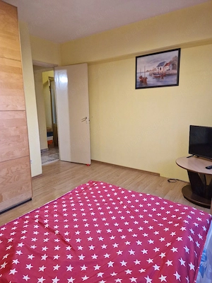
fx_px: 188
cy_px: 142
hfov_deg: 58.9
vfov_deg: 73.9
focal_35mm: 23
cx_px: 106
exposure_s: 1/100
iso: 640
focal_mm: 5.4
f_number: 1.8
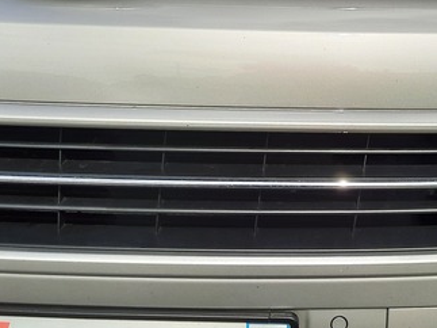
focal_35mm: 62
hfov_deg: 30.7
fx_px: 782
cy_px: 28
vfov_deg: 23.0
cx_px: 322
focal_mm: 4.6
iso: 32
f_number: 2
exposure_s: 1/958
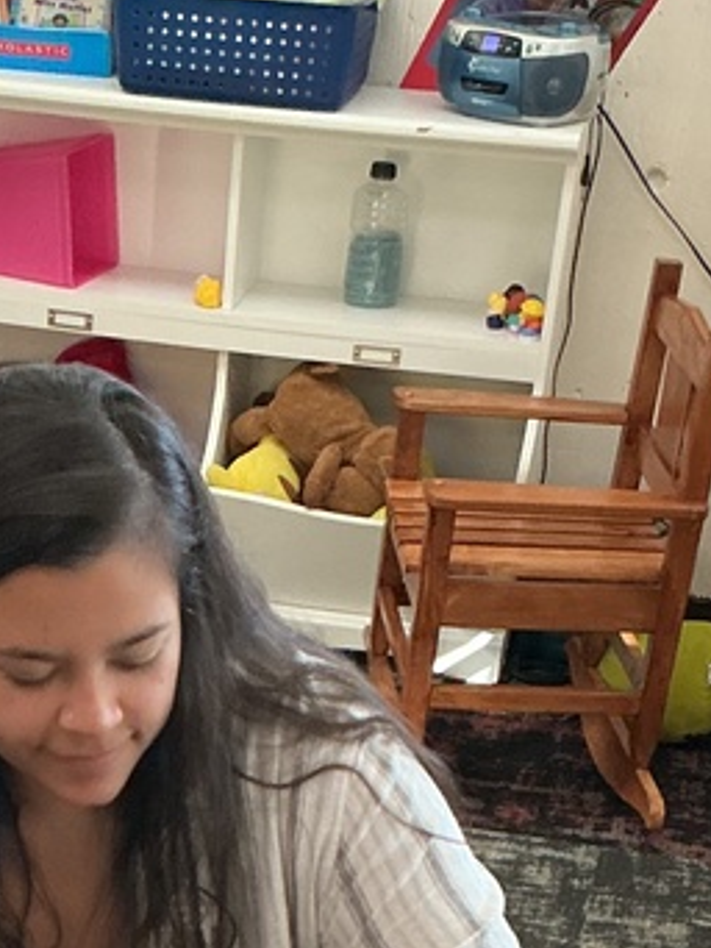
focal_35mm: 87
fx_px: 2381
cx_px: 114
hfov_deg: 16.8
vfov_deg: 20.8
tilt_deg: -32.2
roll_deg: -2.8
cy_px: 1173
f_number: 1.8
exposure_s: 1/50
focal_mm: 3
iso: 160
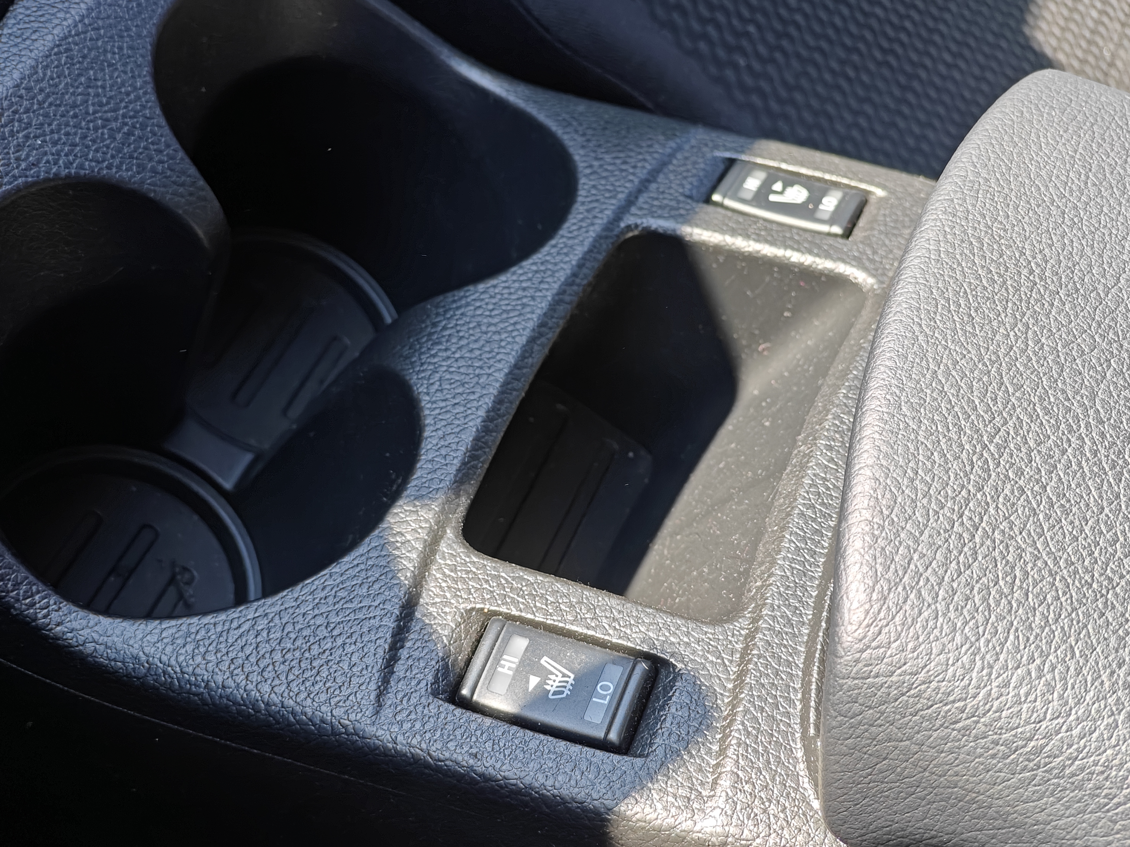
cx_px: 565
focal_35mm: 47
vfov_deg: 30.9
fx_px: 1534
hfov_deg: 40.4
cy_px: 424
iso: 50
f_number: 2
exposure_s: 1/195
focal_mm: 7.08
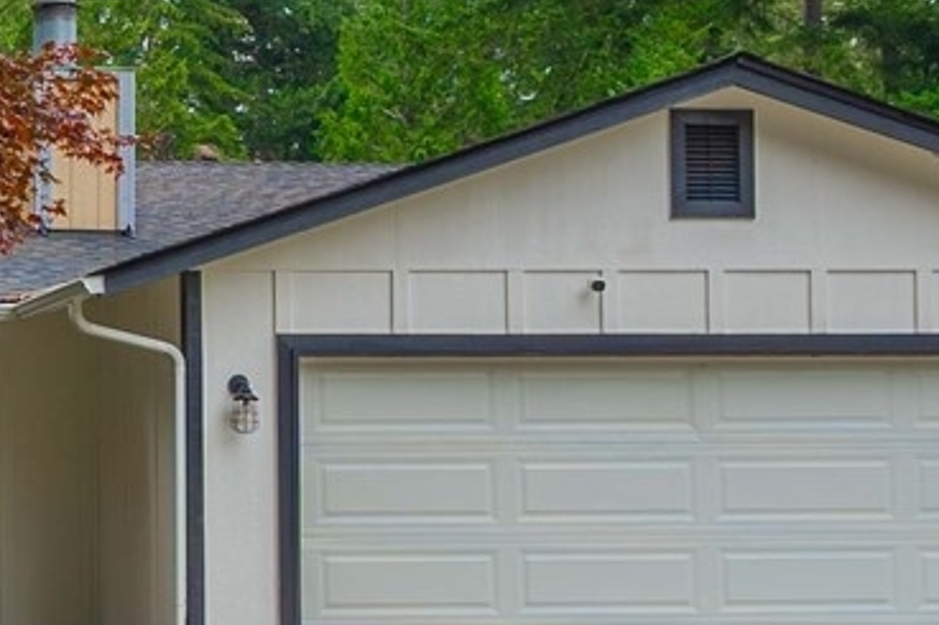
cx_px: -598
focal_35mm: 83
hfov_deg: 19.9
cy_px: 418
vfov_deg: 16.4
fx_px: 2164
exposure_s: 1/50
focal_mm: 18
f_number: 7.1
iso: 80
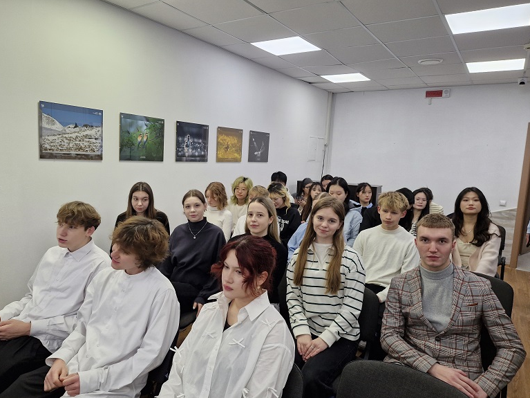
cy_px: 203
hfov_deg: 71.6
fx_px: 367
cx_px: 256
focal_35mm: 24
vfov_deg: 56.8
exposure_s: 1/100
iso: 160
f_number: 1.8
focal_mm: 5.54
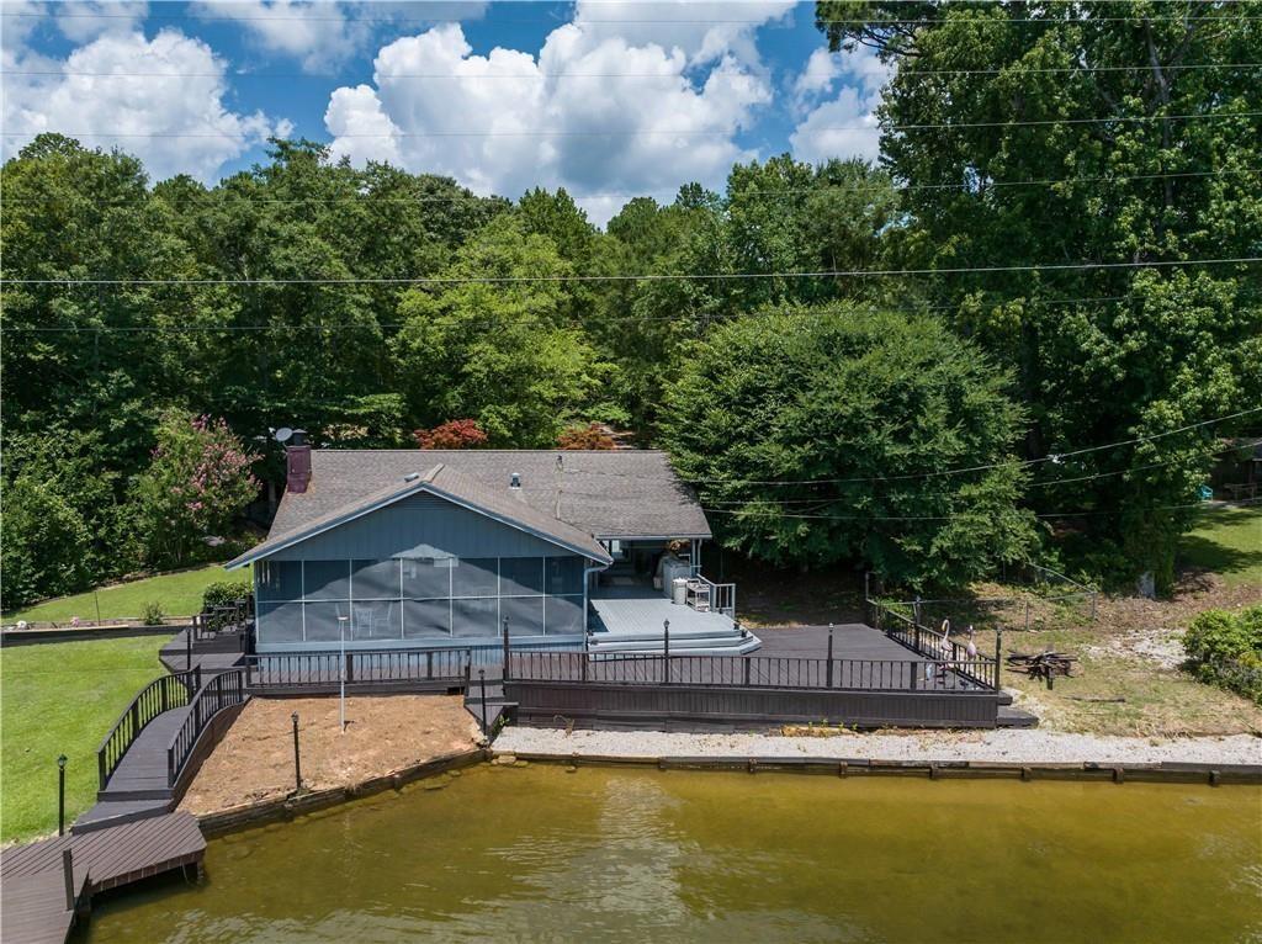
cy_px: 472
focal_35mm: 24
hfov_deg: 71.6
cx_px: 631
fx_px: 874
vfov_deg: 56.7
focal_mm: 12.29
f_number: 2.8
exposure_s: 1/4000
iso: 160
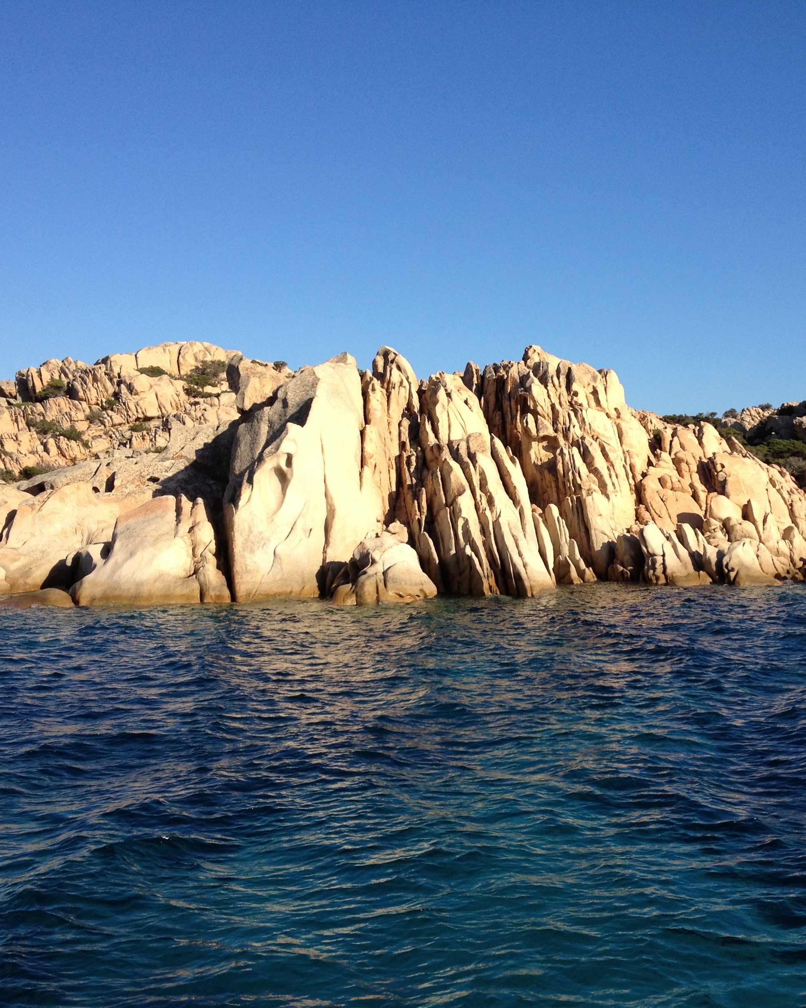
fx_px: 1372
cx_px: 533
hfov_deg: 32.5
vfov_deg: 40.3
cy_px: 507
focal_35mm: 46
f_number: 2.4
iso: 64
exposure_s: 1/1493
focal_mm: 4.28
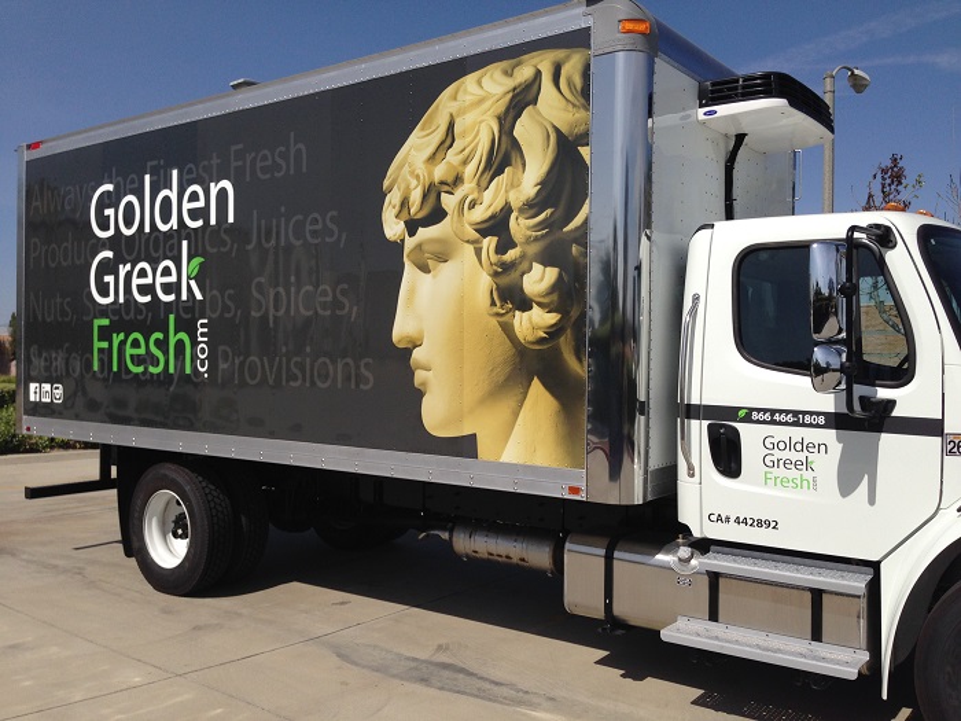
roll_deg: -1.5
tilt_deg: +1.5
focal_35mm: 33
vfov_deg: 42.9
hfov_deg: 55.4
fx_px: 916
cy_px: 360
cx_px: 480
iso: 50
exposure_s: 1/3195
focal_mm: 4.12
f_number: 2.4
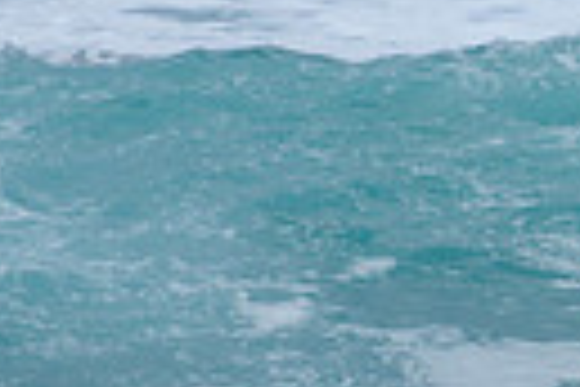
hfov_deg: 0.8
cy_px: -168
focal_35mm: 2471
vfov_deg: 0.6
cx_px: 1276
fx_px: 39807
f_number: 5.6
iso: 180
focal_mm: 400
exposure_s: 1/2000
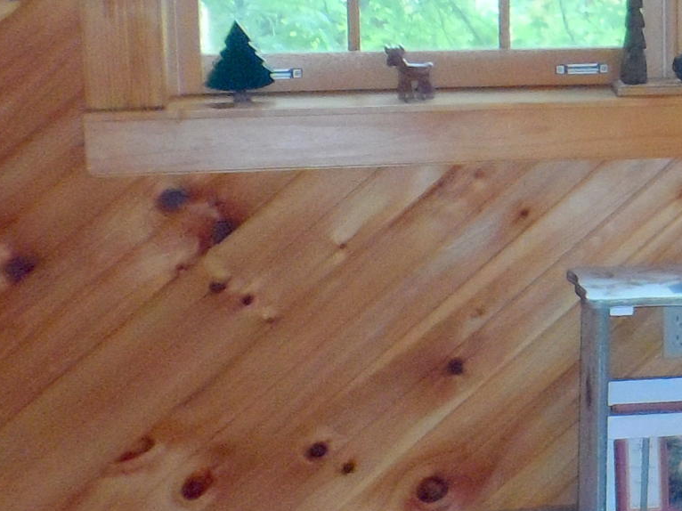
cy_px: 161
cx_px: 970
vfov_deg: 15.7
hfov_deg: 18.8
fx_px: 1851
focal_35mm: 94
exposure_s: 1/30
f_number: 3.2
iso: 400
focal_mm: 4
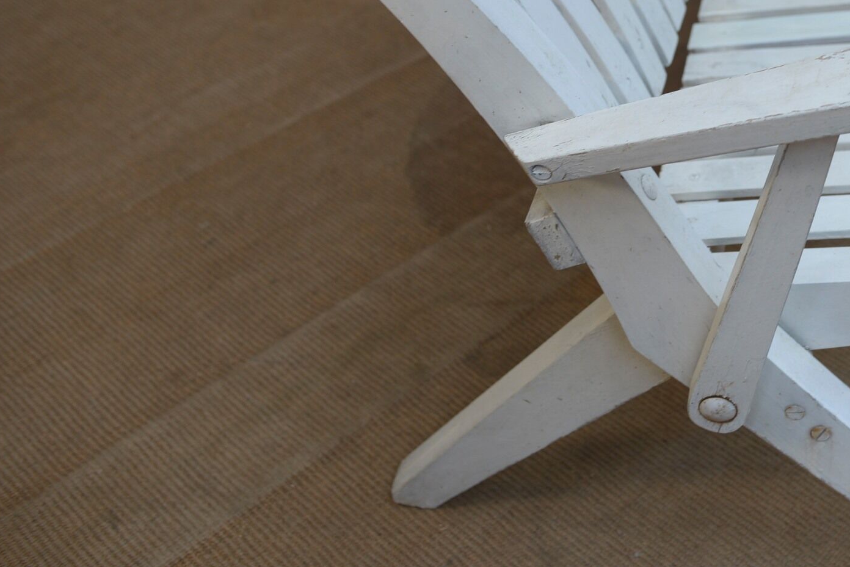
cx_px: 666
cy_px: 105
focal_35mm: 55
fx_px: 1299
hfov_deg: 35.2
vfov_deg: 24.2
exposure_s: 1/60
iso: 200
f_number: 3.5
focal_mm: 32
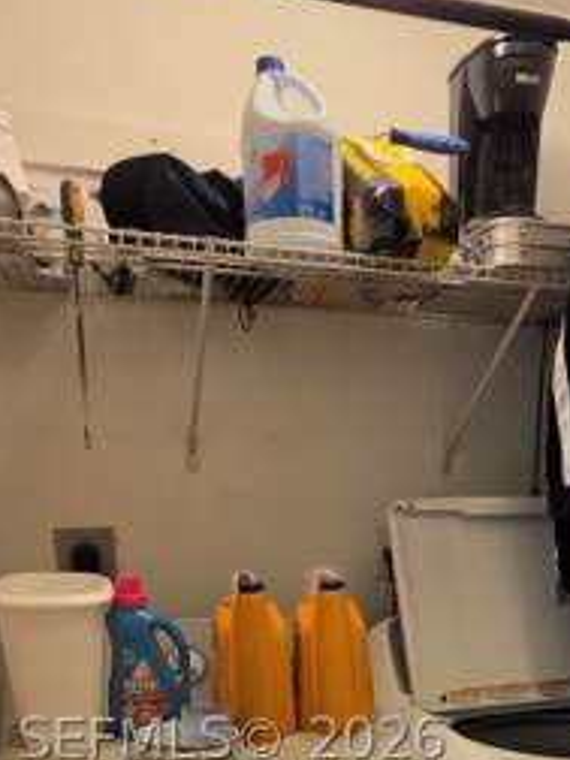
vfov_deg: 47.2
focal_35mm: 33
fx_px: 725
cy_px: 739
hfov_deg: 42.4
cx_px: 374
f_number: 2.2
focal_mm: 2.2
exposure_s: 1/60
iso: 400
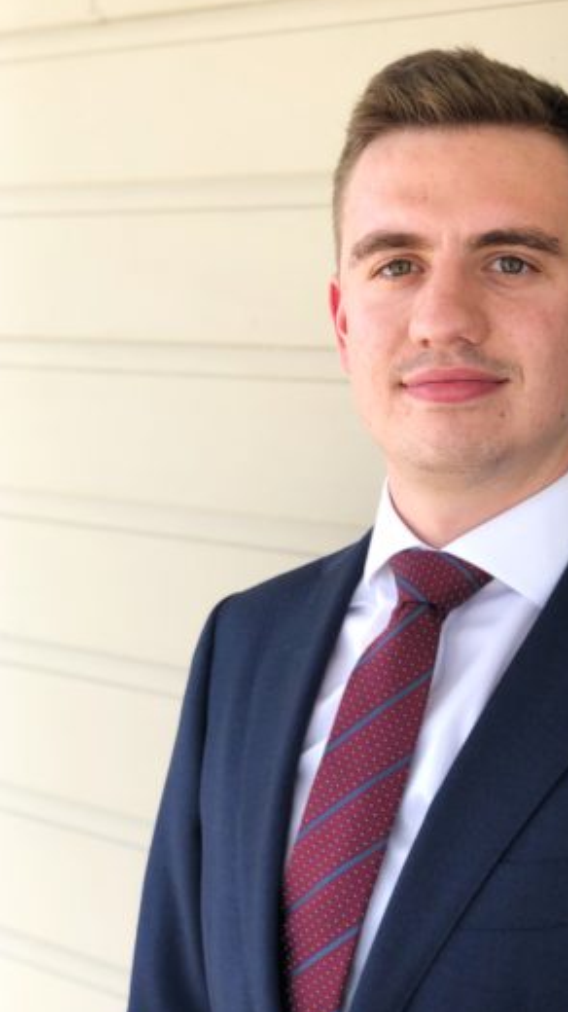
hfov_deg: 17.6
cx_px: 422
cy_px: 461
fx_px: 1823
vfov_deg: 31.0
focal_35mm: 68
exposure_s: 1/120
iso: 20
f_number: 2.4
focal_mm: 6
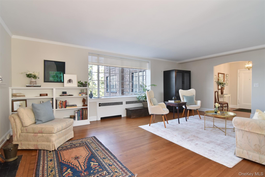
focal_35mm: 16
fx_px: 121
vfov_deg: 72.0
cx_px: 132
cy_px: 88
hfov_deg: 95.0
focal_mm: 11
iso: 640
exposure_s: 1/40
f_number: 11
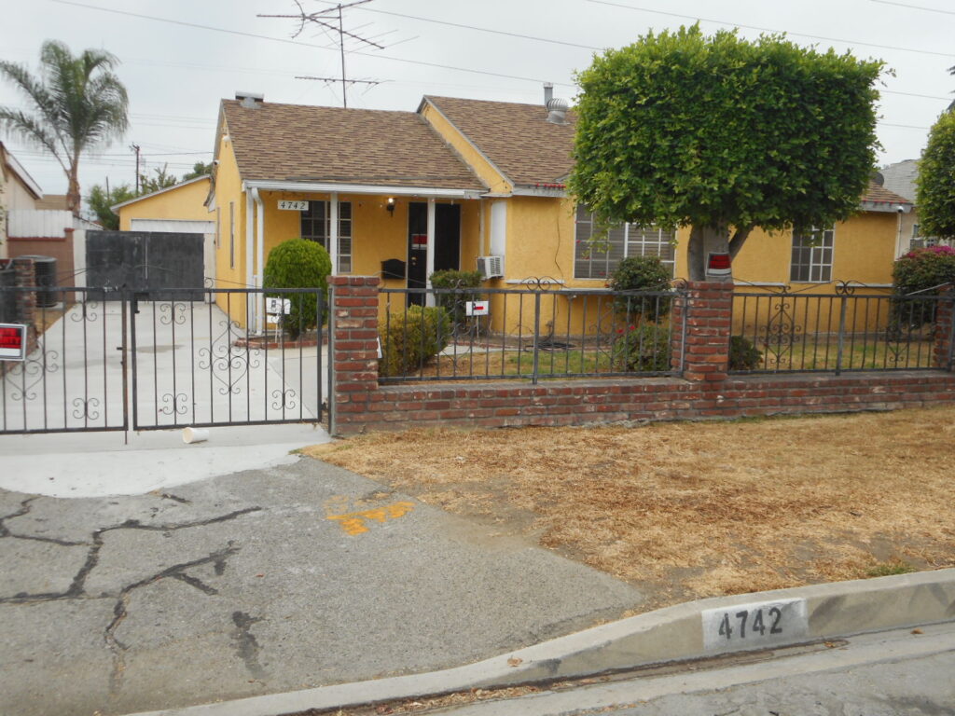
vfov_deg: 41.8
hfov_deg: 54.0
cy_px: 358
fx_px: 938
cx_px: 478
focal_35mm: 34
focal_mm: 6
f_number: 4.2
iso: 80
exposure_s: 1/160
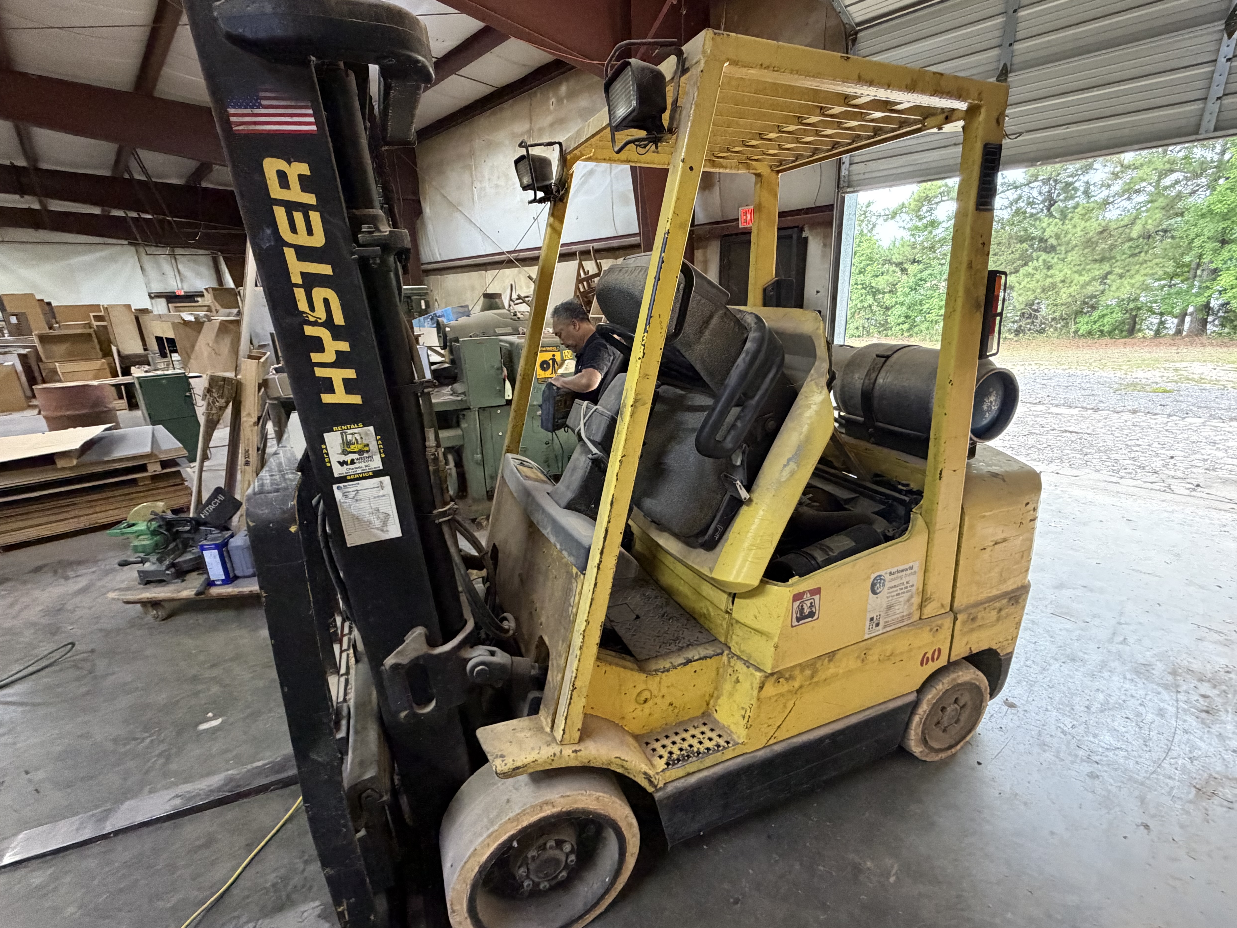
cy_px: 482
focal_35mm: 16
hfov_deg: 94.5
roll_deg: +2.5
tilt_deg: -18.7
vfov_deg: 78.1
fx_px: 572
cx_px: 629
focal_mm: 2.22
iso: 500
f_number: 2.2
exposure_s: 1/60
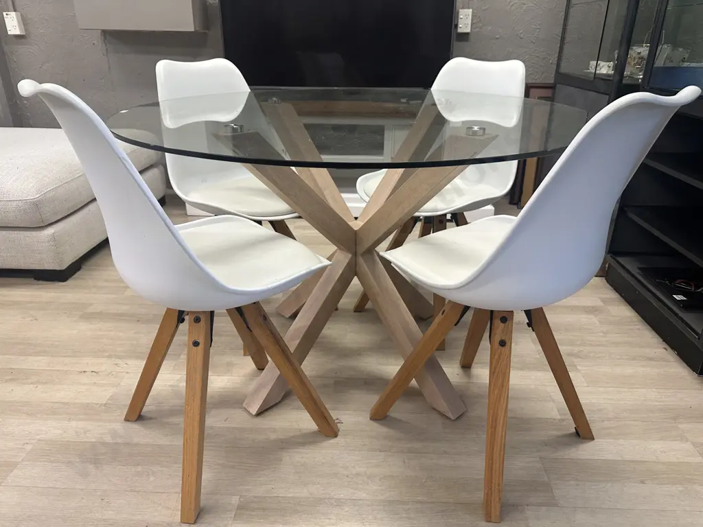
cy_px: 264
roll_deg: +0.0
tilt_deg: -23.8
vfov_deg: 56.8
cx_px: 352
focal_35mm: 24
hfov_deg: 71.6
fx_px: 487
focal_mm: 6.86
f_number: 1.78
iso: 160
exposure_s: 1/100
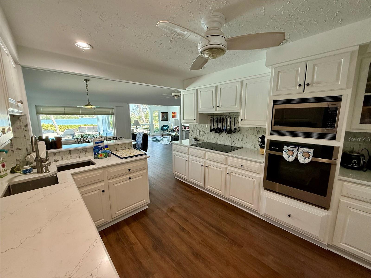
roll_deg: +0.2
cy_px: 139
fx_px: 150
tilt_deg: -8.8
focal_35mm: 14
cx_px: 186
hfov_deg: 102.1
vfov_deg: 85.7
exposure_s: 1/120
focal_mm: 2.22
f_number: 2.2
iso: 200
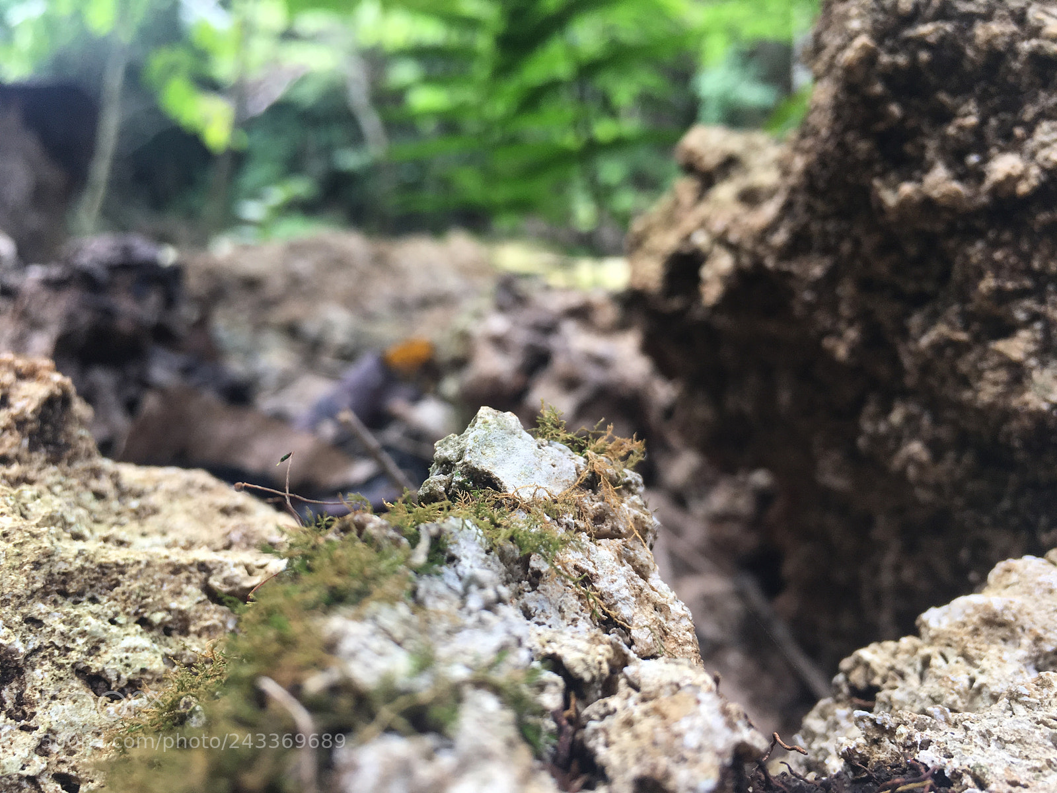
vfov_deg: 48.2
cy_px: 396
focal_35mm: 29
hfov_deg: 61.7
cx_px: 528
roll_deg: +1.5
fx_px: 886
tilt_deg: -9.2
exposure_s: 1/50
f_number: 2.2
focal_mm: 4.15
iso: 32
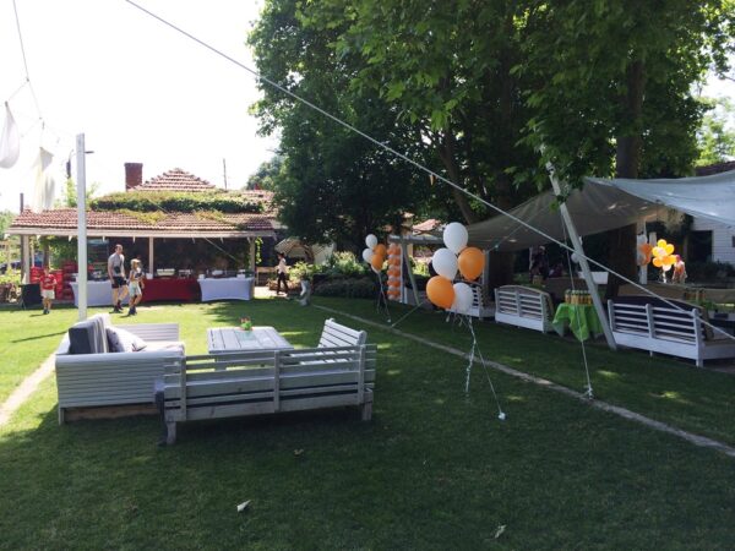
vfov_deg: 48.2
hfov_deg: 61.7
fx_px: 616
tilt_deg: -3.0
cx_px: 368
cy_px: 276
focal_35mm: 29
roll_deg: +0.6
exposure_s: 1/789
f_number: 2.2
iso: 32
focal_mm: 4.15
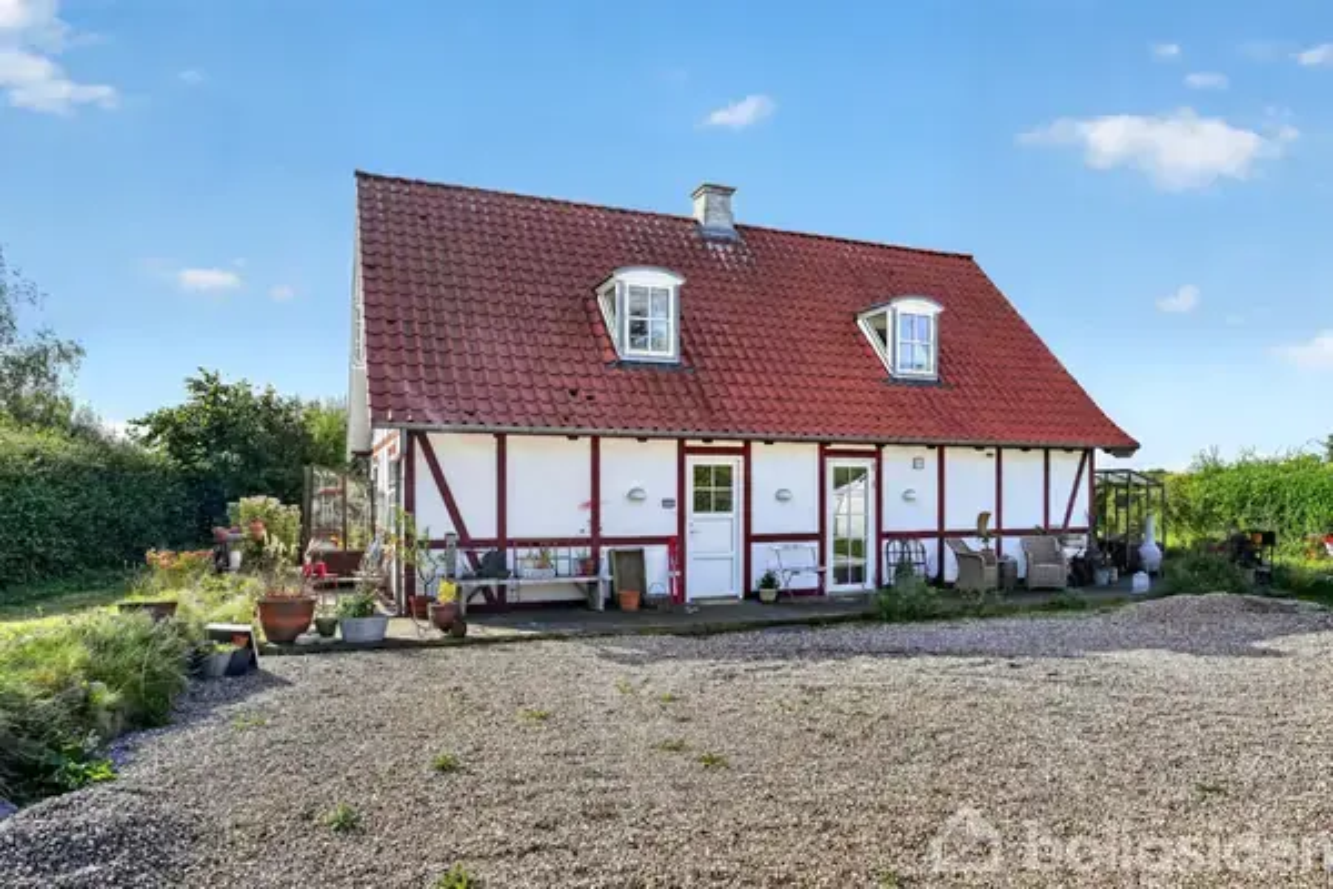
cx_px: 666
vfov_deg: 55.1
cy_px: 444
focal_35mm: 23
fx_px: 852
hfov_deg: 76.1
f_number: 8
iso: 400
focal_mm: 23
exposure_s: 1/160
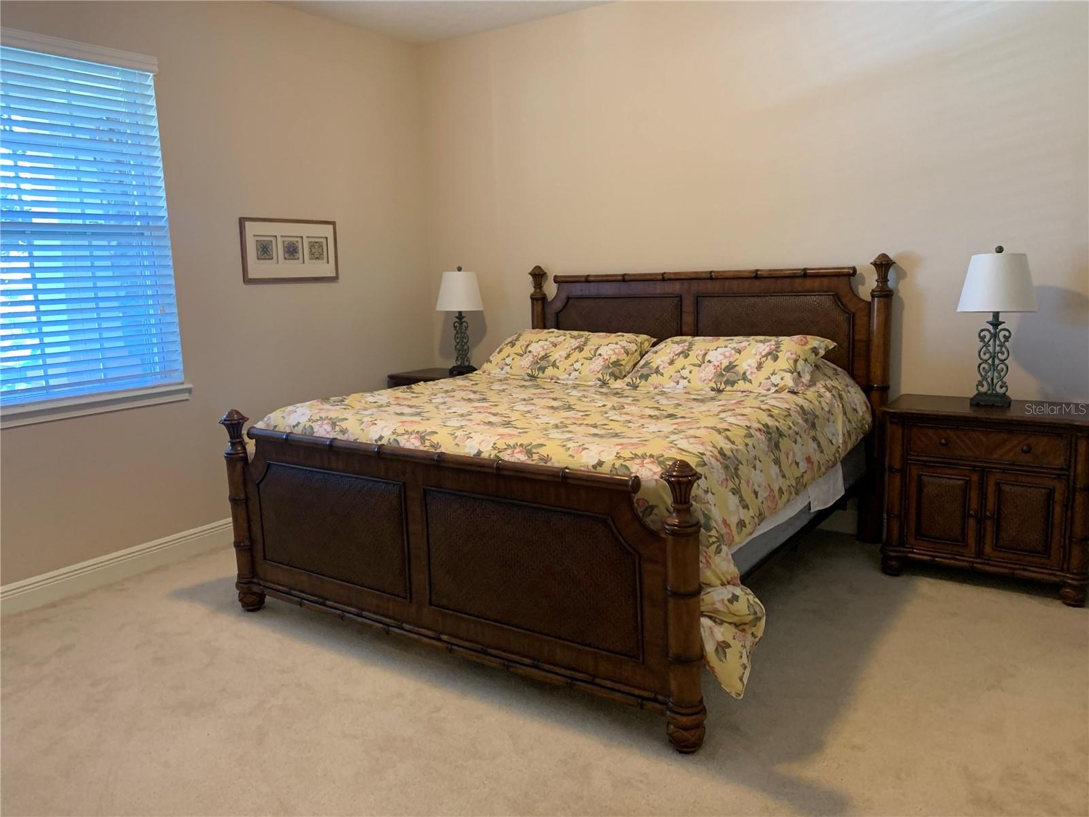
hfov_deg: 67.3
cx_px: 544
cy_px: 408
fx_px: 818
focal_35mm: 26
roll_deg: +2.0
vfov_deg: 53.1
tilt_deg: -8.4
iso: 250
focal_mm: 4.25
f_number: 1.8
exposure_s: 1/40
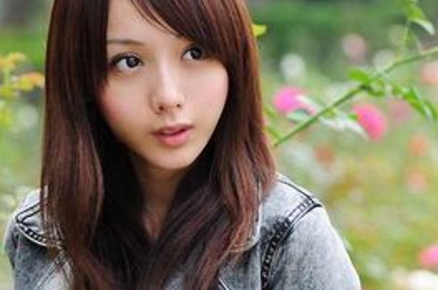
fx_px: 4226
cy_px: 223
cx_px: 362
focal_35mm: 348
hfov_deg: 5.9
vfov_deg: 3.9
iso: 200
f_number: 4.5
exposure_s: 1/200
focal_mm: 102
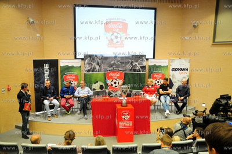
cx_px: 116
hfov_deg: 59.5
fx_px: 203
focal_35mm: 32
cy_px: 77
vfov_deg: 41.6
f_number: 3.5
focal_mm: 21
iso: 1250
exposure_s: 1/60
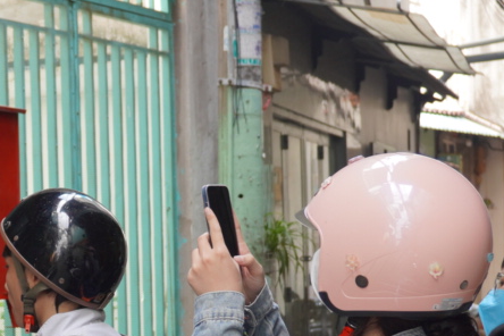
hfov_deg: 19.2
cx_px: 27
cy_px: 320
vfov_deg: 13.0
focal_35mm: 104
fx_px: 1453
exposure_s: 1/200
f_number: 2.8
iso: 125
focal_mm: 19
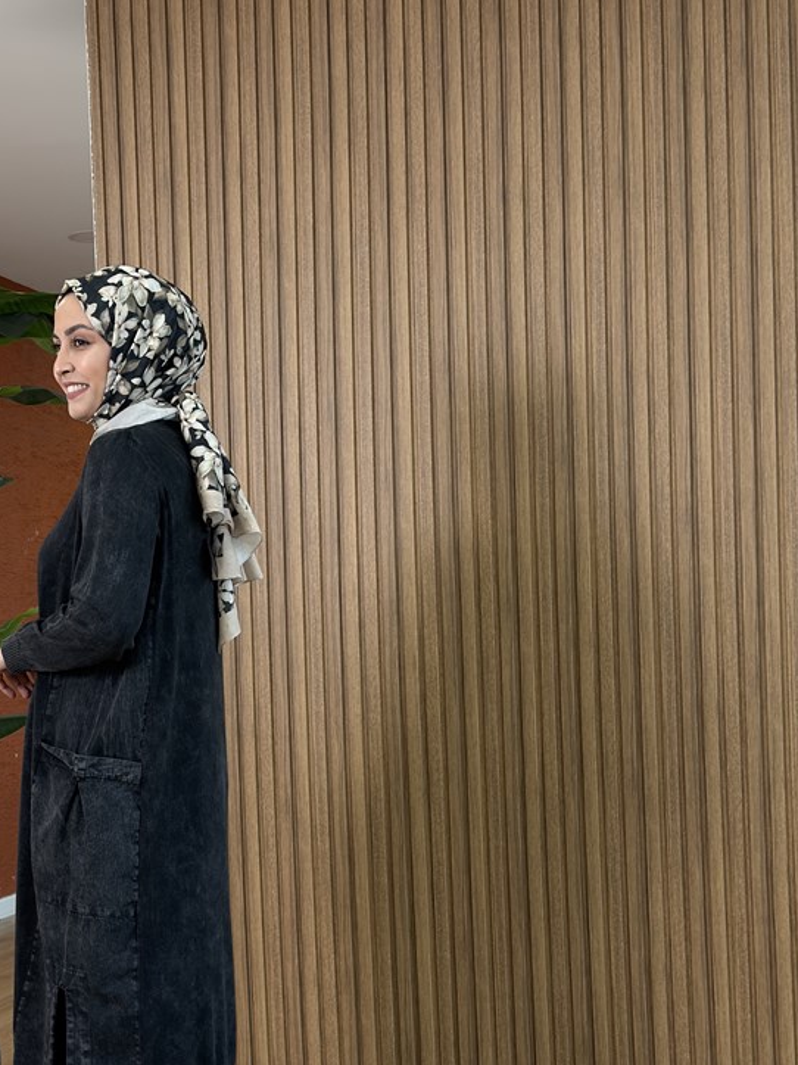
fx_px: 1906
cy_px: 703
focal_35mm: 62
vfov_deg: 31.0
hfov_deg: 23.3
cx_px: 162
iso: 100
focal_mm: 6.76
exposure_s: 1/65
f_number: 1.78
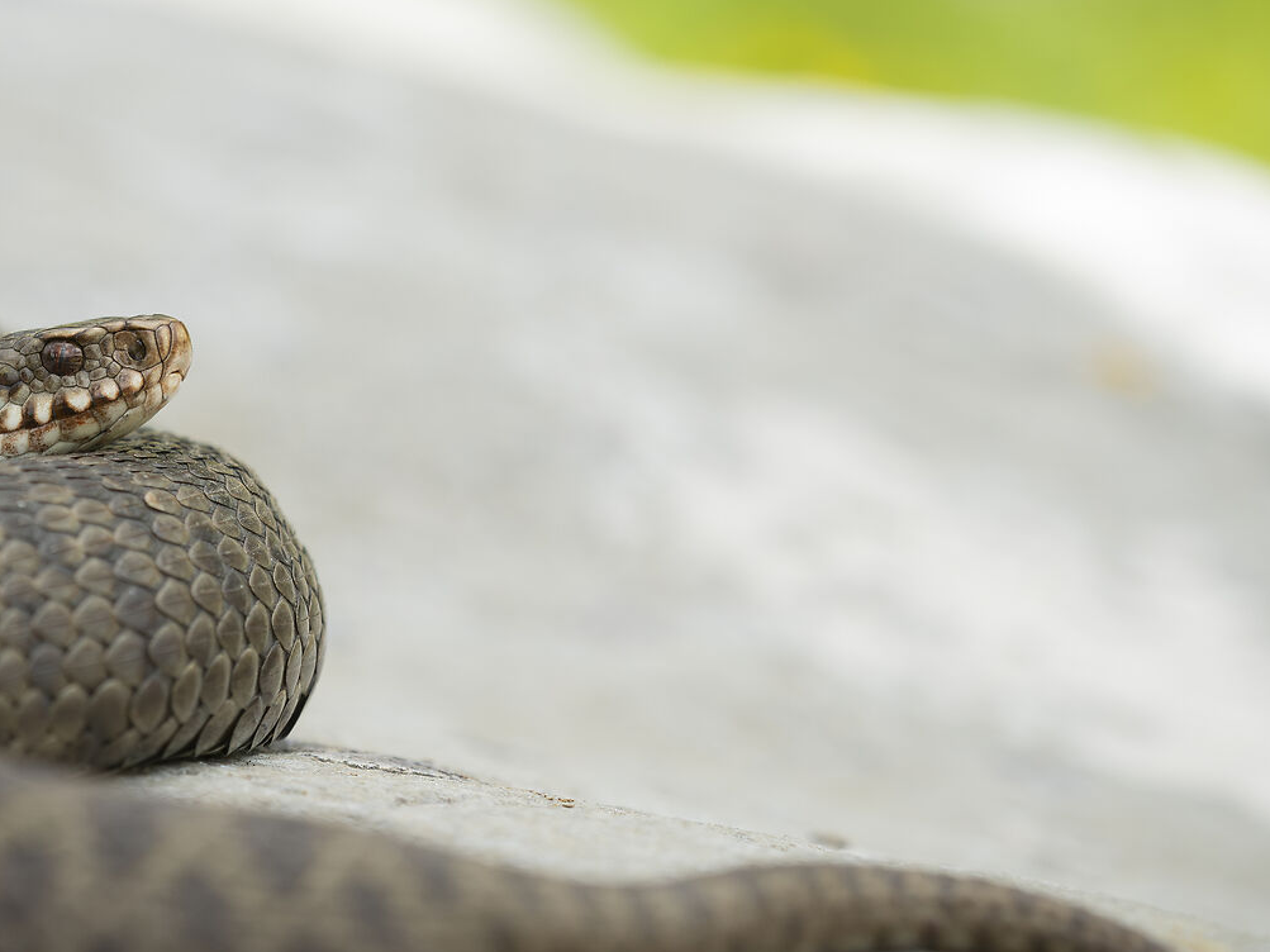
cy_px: 473
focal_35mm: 345
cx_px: 170
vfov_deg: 4.3
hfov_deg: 5.7
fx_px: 12656
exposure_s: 1/1250
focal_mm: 150
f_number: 8
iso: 1100
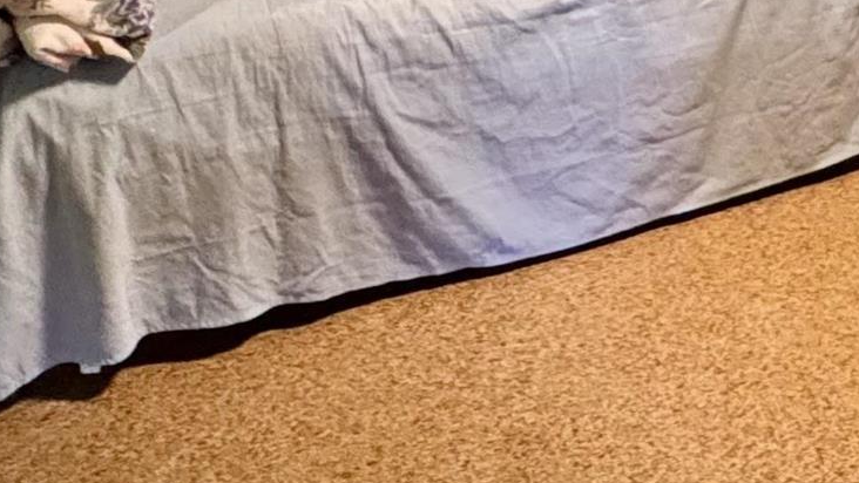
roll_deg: -0.5
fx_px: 1458
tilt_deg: -13.6
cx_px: 814
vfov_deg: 16.6
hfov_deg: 30.9
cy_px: -307
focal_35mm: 64
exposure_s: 1/60
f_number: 2.2
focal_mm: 2.22
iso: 1250
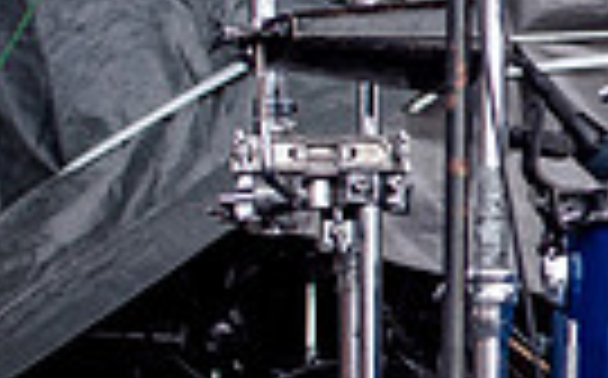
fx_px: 5809
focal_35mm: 351
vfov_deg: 3.7
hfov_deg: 5.8
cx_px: 1279
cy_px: -166
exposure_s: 1/640
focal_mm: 80
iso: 200
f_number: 4
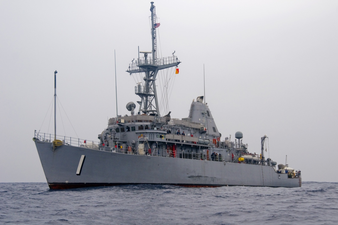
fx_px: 675
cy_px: 112
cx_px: 169
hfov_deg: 28.1
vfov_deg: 18.9
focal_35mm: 72
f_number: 5.6
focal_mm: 48
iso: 640
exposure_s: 1/500
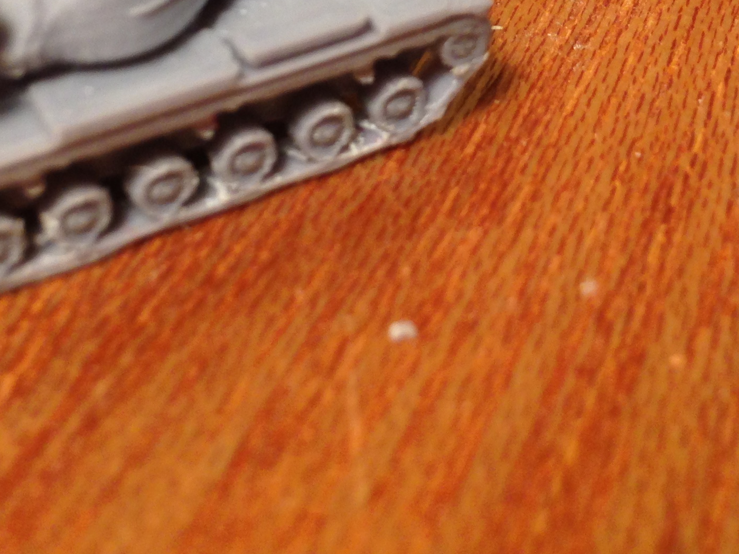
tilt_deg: -35.5
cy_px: -36
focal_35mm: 77
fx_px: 1644
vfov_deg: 18.5
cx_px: 428
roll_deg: -0.5
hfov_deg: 25.3
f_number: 2.4
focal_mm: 4.12
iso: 64
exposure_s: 1/20
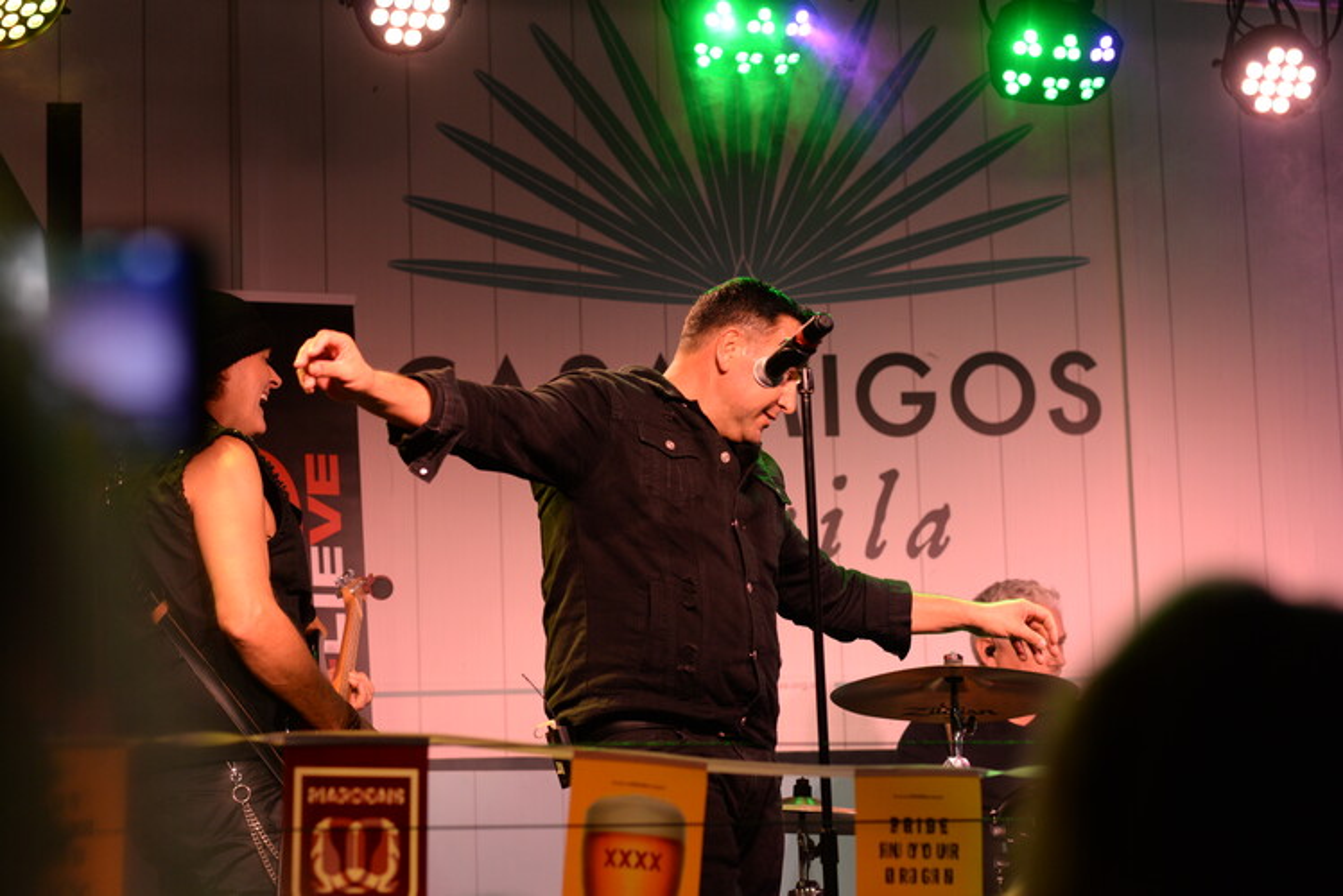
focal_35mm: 85
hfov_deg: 23.9
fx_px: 3172
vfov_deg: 16.1
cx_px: 672
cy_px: 448
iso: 1000
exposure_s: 1/400
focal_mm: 85
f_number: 4
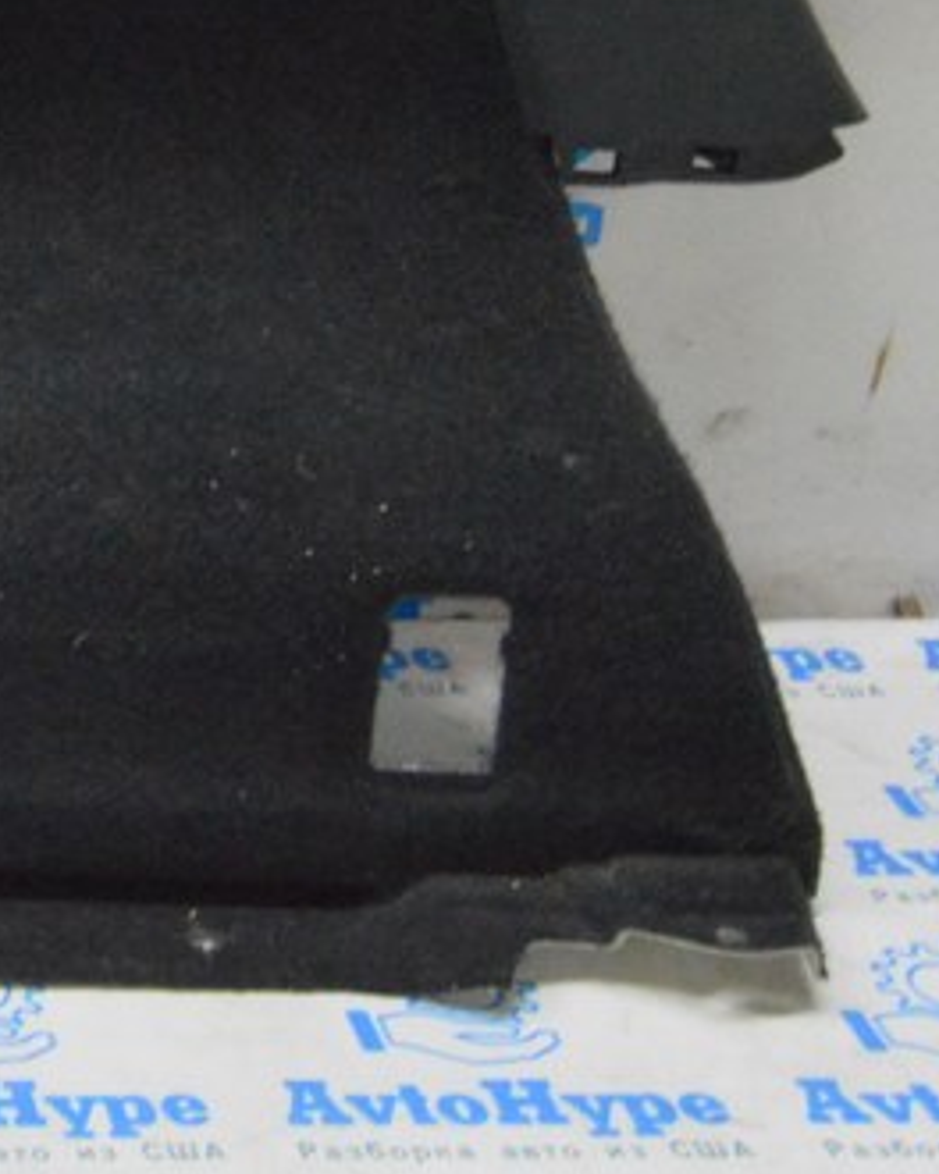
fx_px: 3335
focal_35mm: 96
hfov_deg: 14.4
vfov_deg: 19.3
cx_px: -651
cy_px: -27
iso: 6400
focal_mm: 22
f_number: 20
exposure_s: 1/15
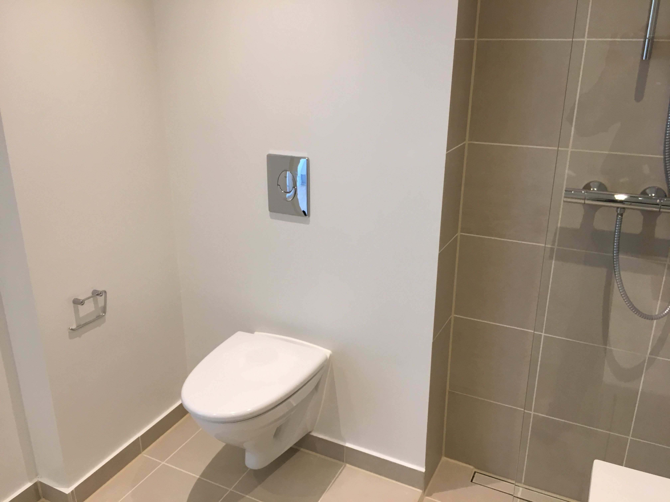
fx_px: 561
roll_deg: -0.4
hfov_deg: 61.7
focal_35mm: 29
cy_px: 251
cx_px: 335
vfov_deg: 48.2
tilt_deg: -19.0
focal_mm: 4.15
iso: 80
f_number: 2.2
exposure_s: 1/33
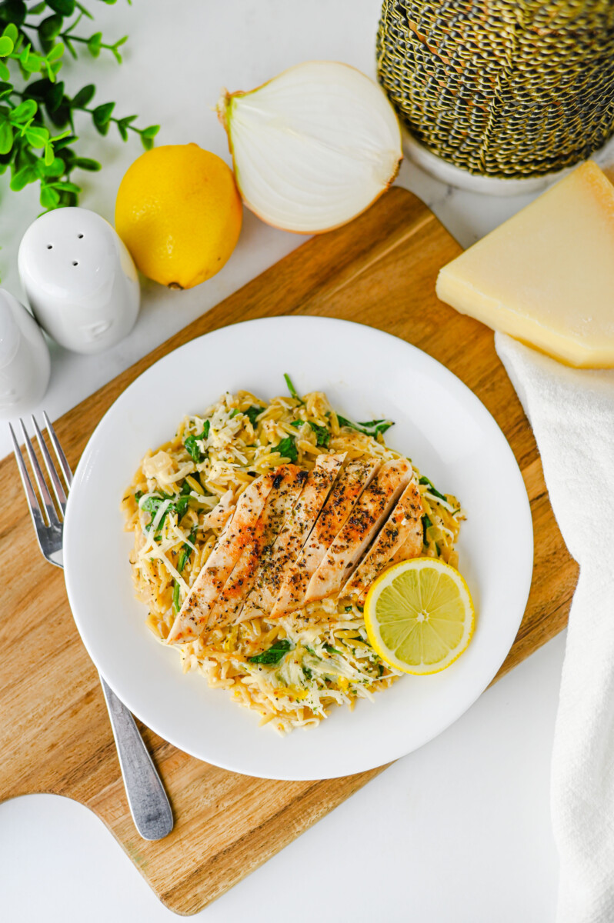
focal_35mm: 50
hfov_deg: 26.9
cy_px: 462
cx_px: 307
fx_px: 1281
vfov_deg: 39.6
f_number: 3.2
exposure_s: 1/250
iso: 220
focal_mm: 50
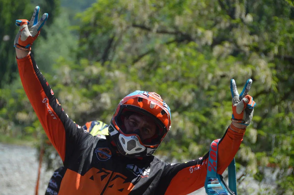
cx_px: 147
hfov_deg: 10.2
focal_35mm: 202
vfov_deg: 6.8
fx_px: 1652
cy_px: 98
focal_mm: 135
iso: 400
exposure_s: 1/1250
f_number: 5.6
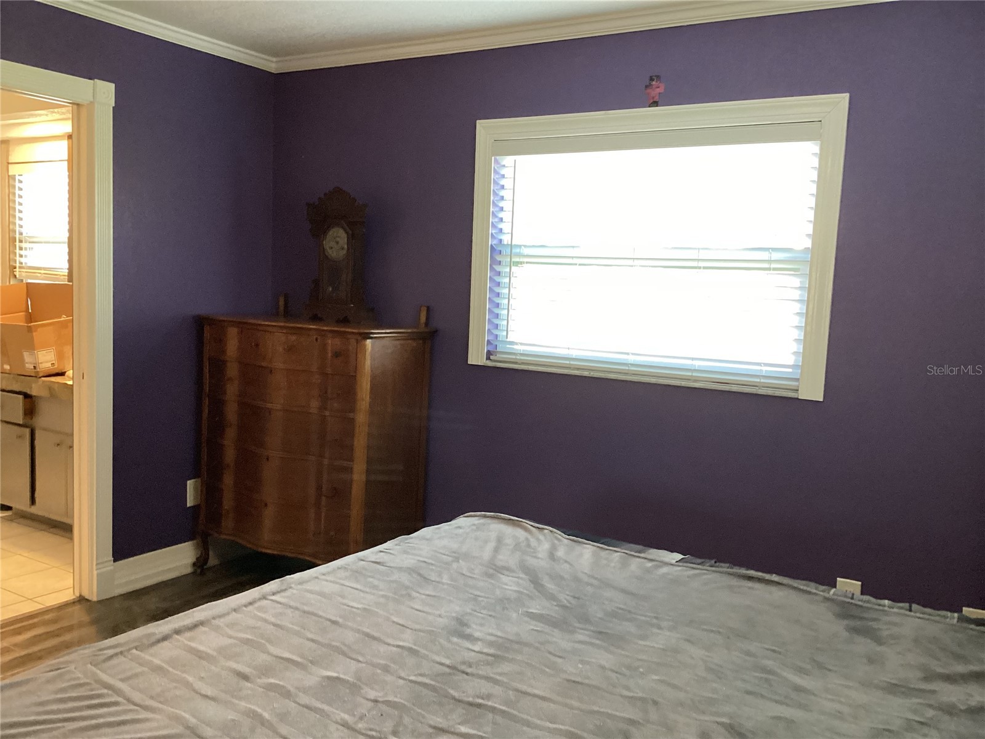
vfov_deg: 45.4
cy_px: 370
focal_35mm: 31
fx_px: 882
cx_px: 492
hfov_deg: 58.4
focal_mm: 3.3
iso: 320
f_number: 2.4
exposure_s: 1/60
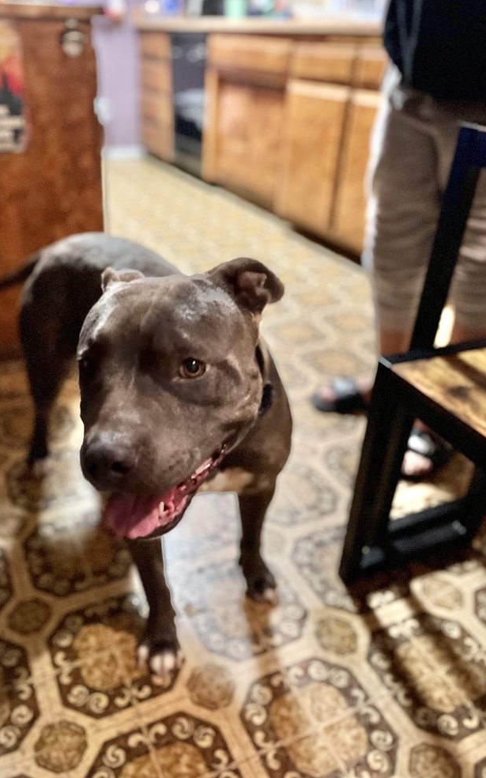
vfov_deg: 66.5
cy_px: 385
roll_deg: -2.7
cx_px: 200
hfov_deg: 44.4
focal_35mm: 28
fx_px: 593
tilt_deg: -30.1
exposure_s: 1/30
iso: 640
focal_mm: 5.1
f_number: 1.6
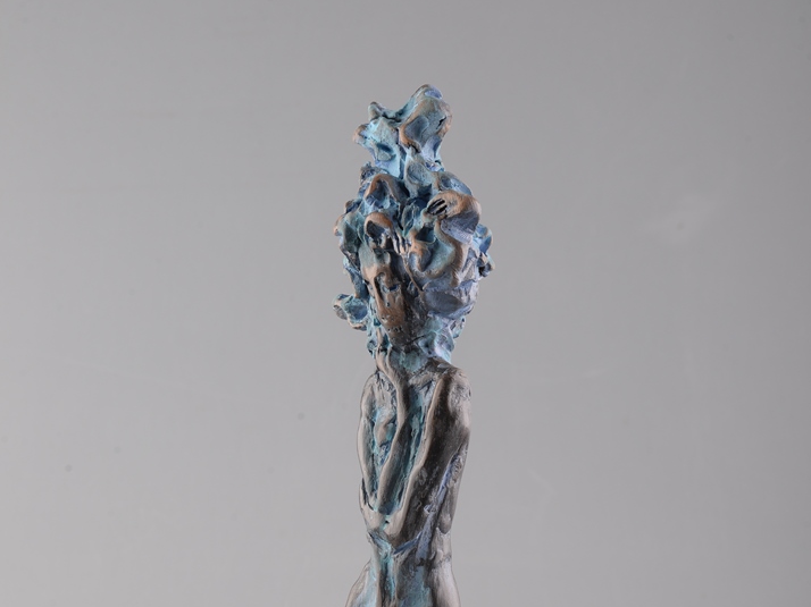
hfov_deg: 26.7
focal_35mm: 73
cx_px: 402
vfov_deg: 19.6
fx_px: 1710
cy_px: 591
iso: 200
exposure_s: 1/160
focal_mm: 50
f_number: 10
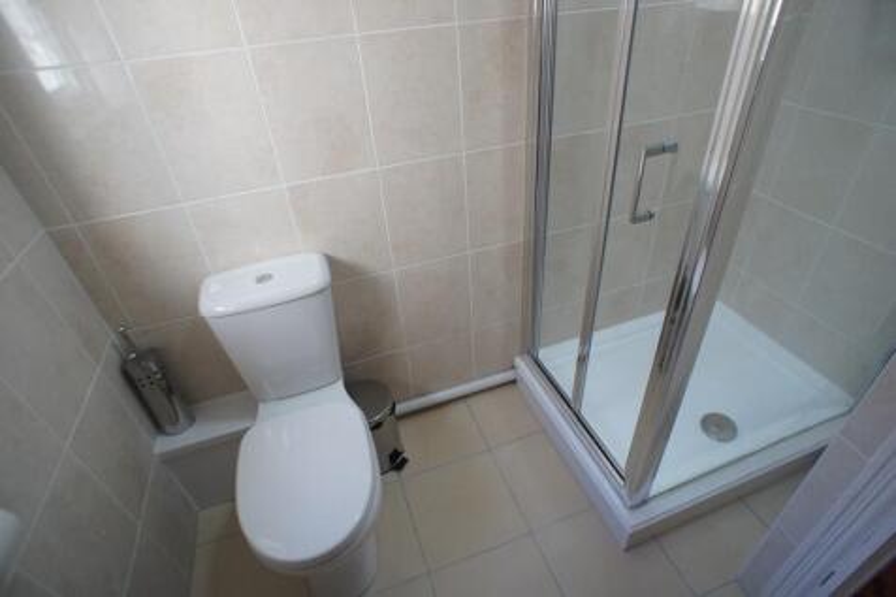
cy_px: 298
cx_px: 448
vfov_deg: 53.1
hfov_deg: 73.8
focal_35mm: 24
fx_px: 597
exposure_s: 1/50
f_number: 3.5
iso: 200
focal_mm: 16
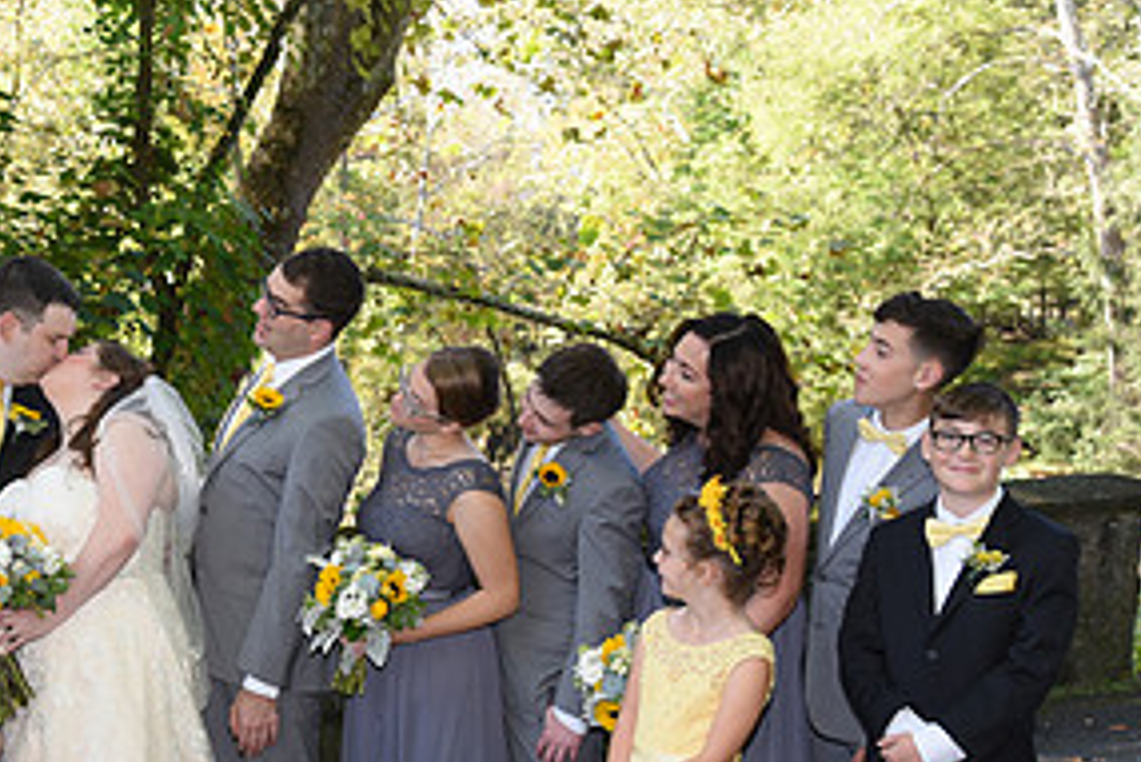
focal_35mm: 71
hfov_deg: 27.3
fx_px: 2251
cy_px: 529
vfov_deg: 19.1
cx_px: 92
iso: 640
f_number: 5.6
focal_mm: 35
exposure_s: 1/200
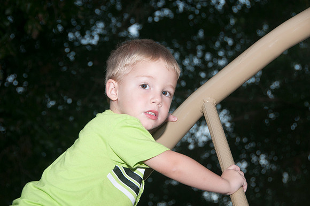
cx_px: 155
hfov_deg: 18.2
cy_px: 103
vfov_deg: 12.1
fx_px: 967
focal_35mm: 112
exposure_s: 1/60
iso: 200
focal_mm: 75
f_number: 6.3
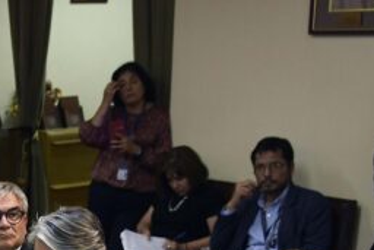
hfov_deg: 17.4
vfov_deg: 12.2
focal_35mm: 108
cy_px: 363
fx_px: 1123
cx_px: -153
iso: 1000
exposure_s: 1/160
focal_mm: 24
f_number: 2.8
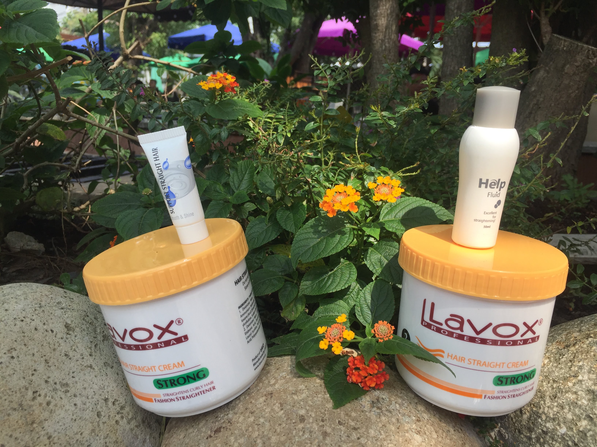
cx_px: 298
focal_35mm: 29
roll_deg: -4.1
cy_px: 224
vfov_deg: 48.2
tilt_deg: -9.1
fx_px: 500
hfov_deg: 61.7
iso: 32
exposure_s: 1/879
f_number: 2.2
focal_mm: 4.15
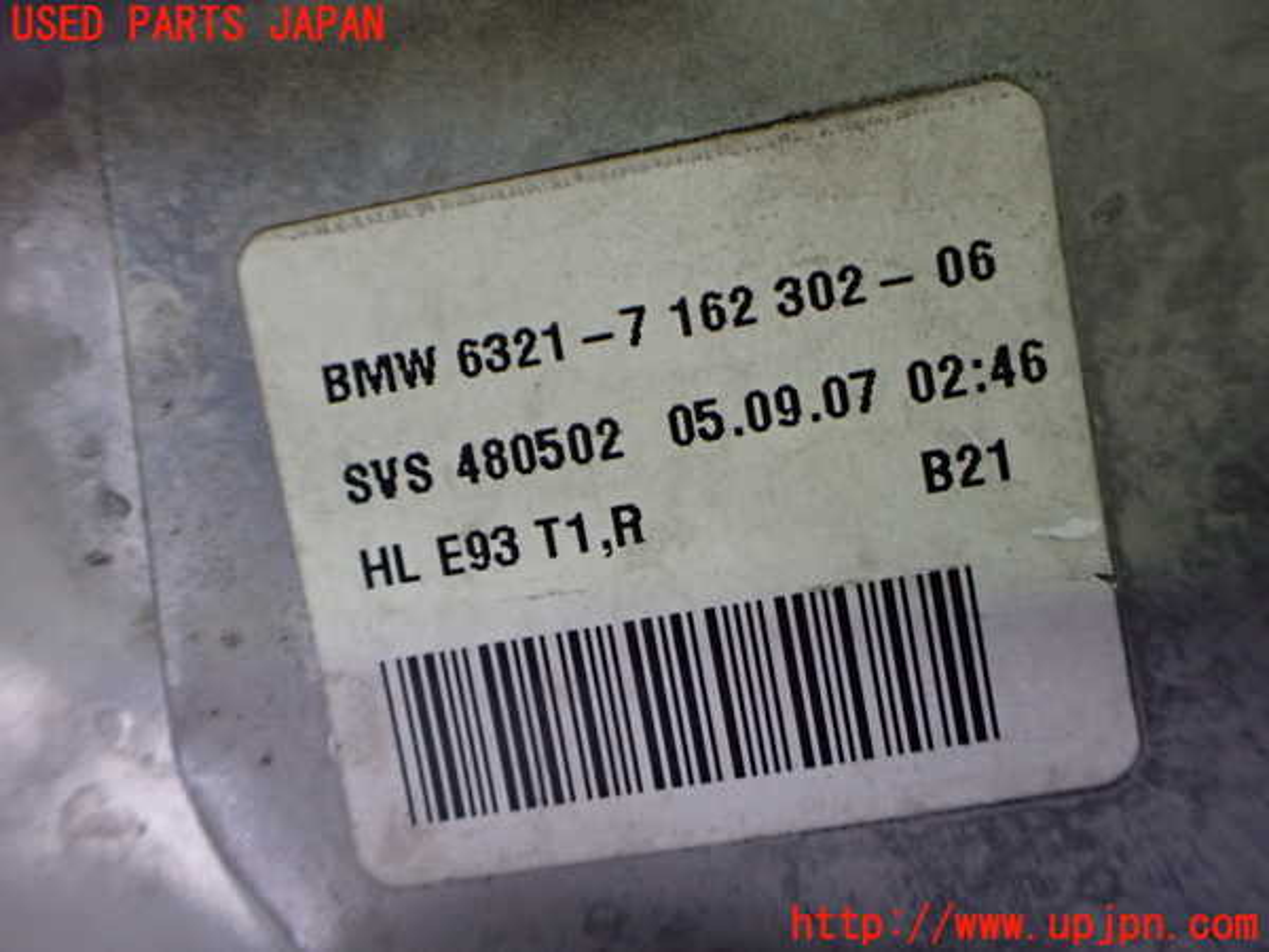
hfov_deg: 60.0
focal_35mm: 30
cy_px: 476
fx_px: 1100
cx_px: 634
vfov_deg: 46.8
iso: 640
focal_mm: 5.4
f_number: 2.3
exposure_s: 1/125
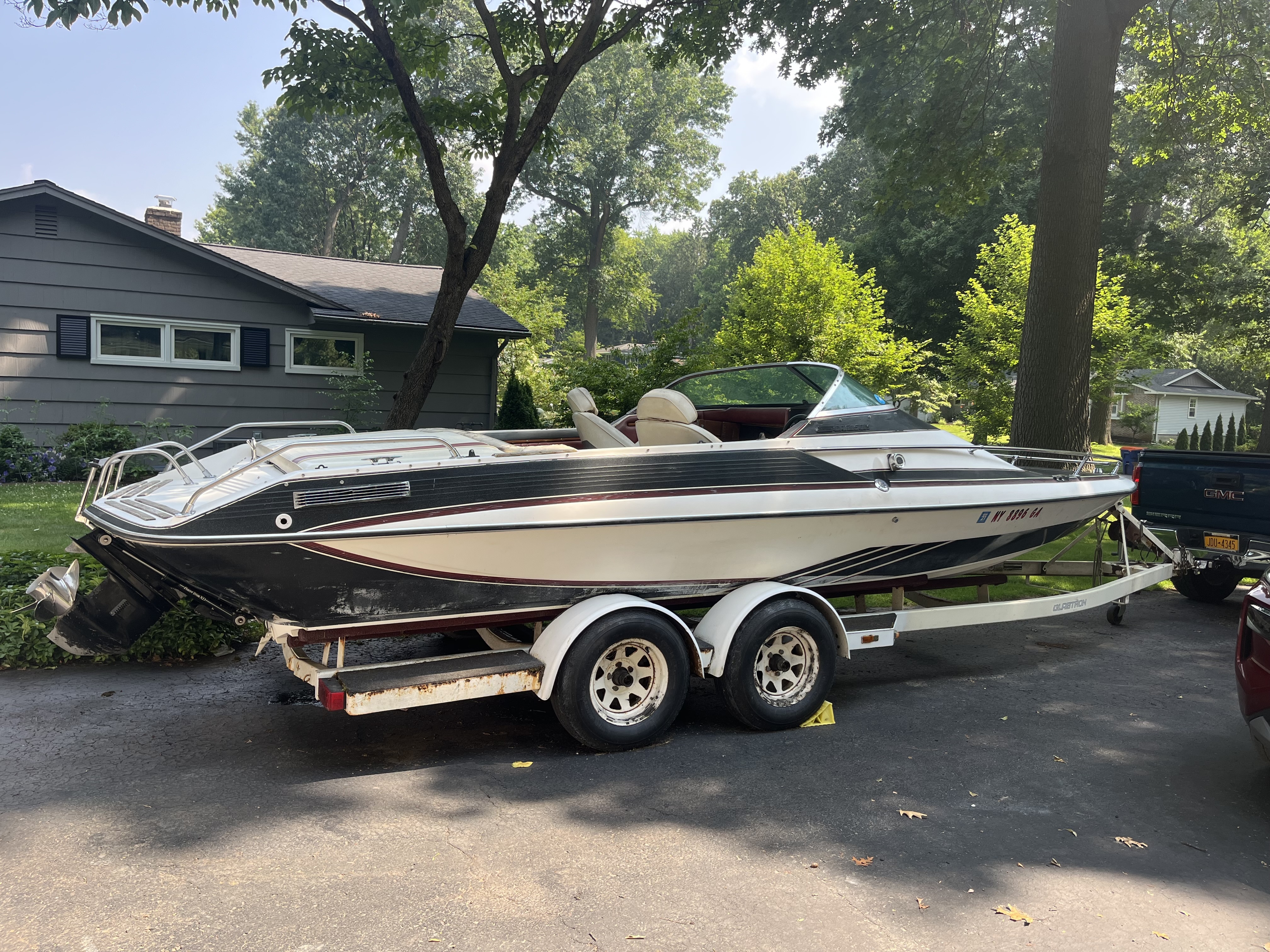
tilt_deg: -4.3
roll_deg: -1.8
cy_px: 476
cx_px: 635
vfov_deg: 53.1
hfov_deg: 67.3
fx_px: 954
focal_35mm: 26
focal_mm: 5.1
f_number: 1.6
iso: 50
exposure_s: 1/631
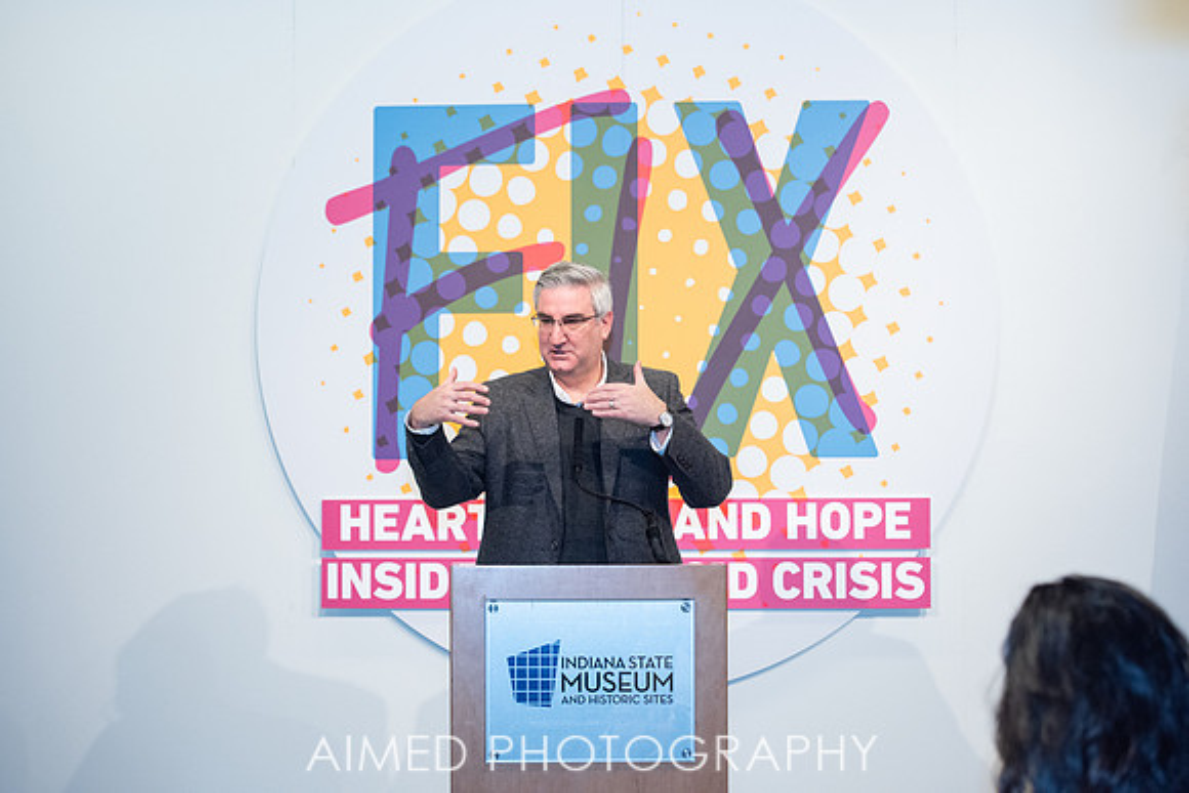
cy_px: 379
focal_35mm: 73
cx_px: 568
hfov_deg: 27.7
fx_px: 2414
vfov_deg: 18.7
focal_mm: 70
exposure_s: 1/250
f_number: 4.5
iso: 1600
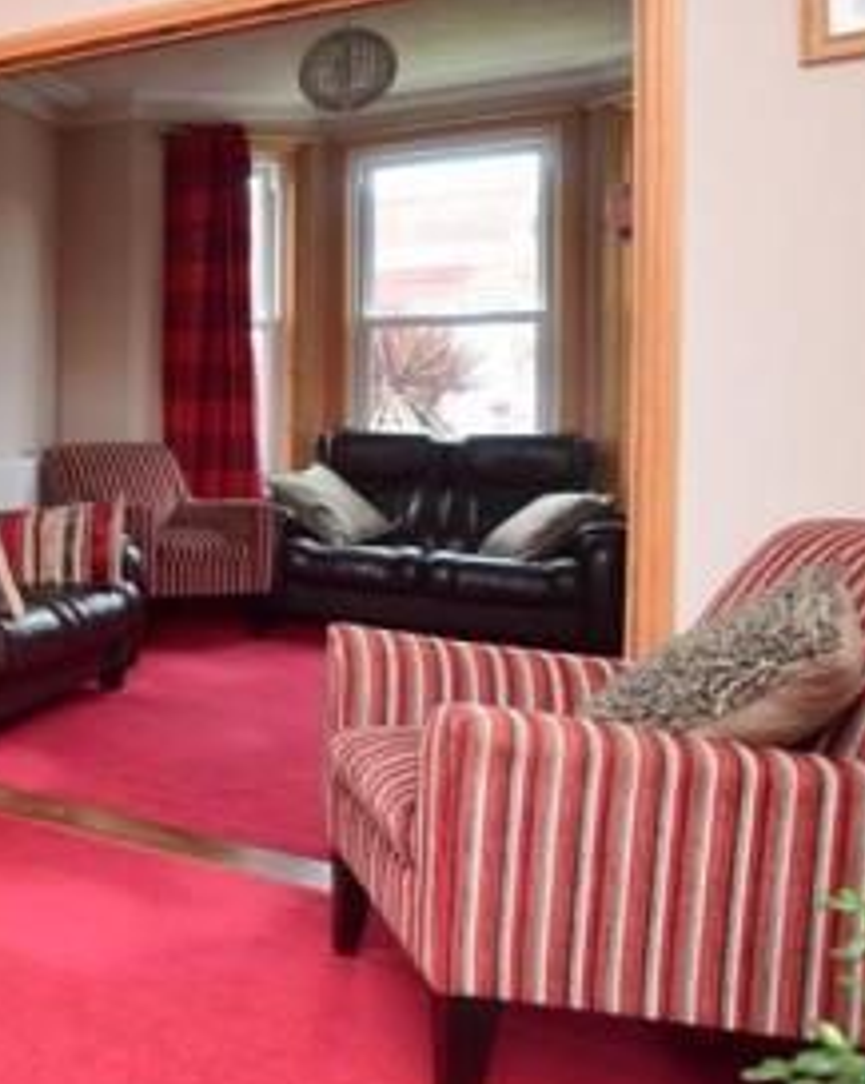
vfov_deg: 52.4
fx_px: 1090
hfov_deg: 29.5
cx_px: -383
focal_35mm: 34
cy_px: 416
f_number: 5.6
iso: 400
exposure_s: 1/15
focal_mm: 10
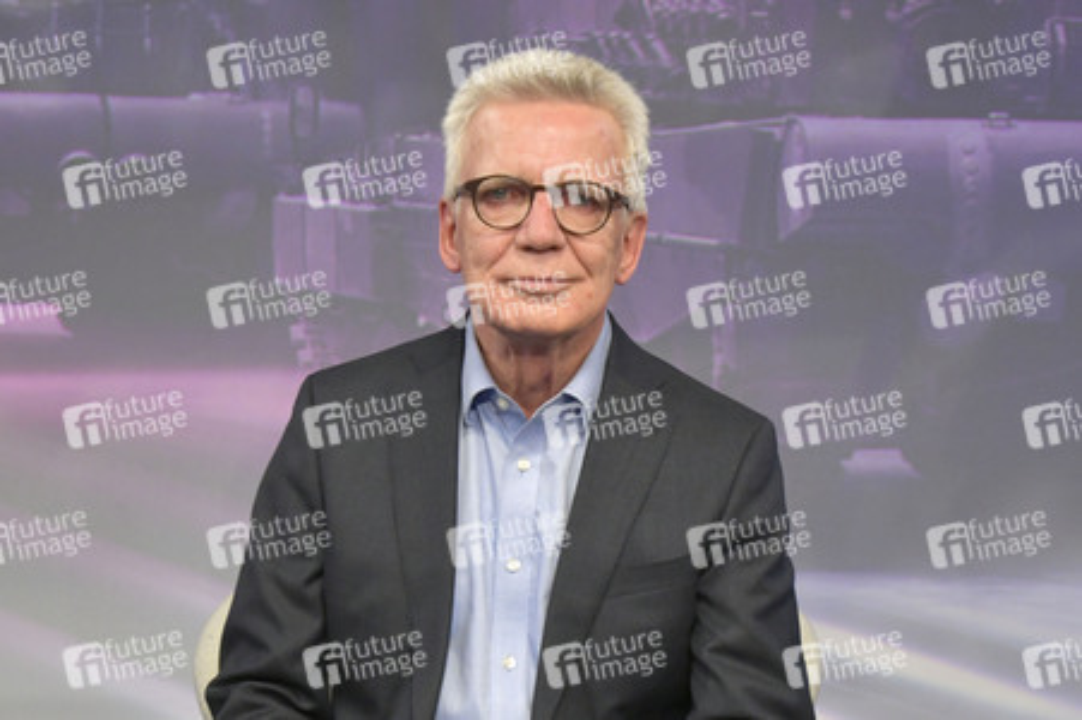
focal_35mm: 44
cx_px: 541
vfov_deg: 30.5
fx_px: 1321
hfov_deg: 44.5
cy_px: 360
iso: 2500
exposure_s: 1/200
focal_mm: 44
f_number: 5.6
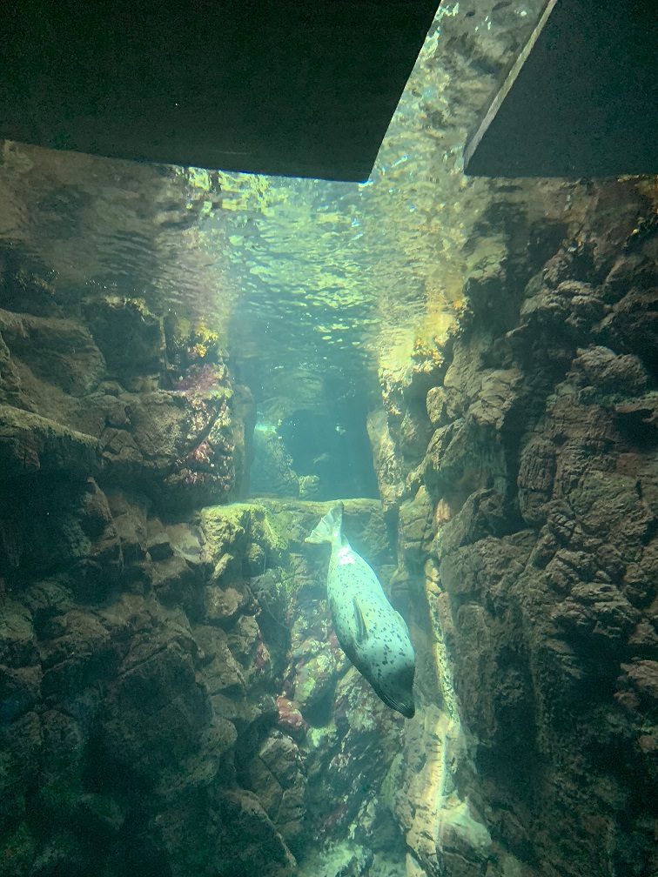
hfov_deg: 53.1
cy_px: 438
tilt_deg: +16.8
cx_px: 329
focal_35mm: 26
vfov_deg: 67.3
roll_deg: +1.8
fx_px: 659
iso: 400
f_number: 1.8
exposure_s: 1/55
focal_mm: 4.25
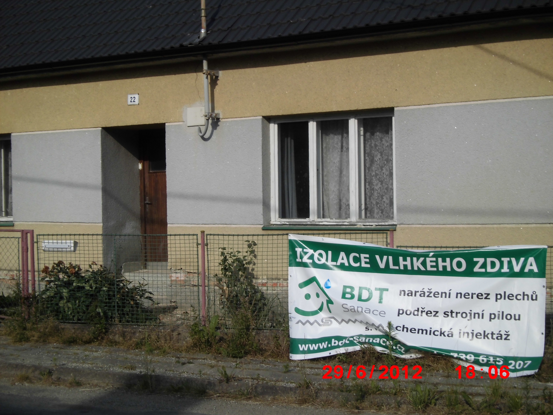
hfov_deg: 32.2
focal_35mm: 60
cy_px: 208
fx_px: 959
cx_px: 276
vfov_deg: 24.4
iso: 100
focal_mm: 10.7
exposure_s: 1/160
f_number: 11
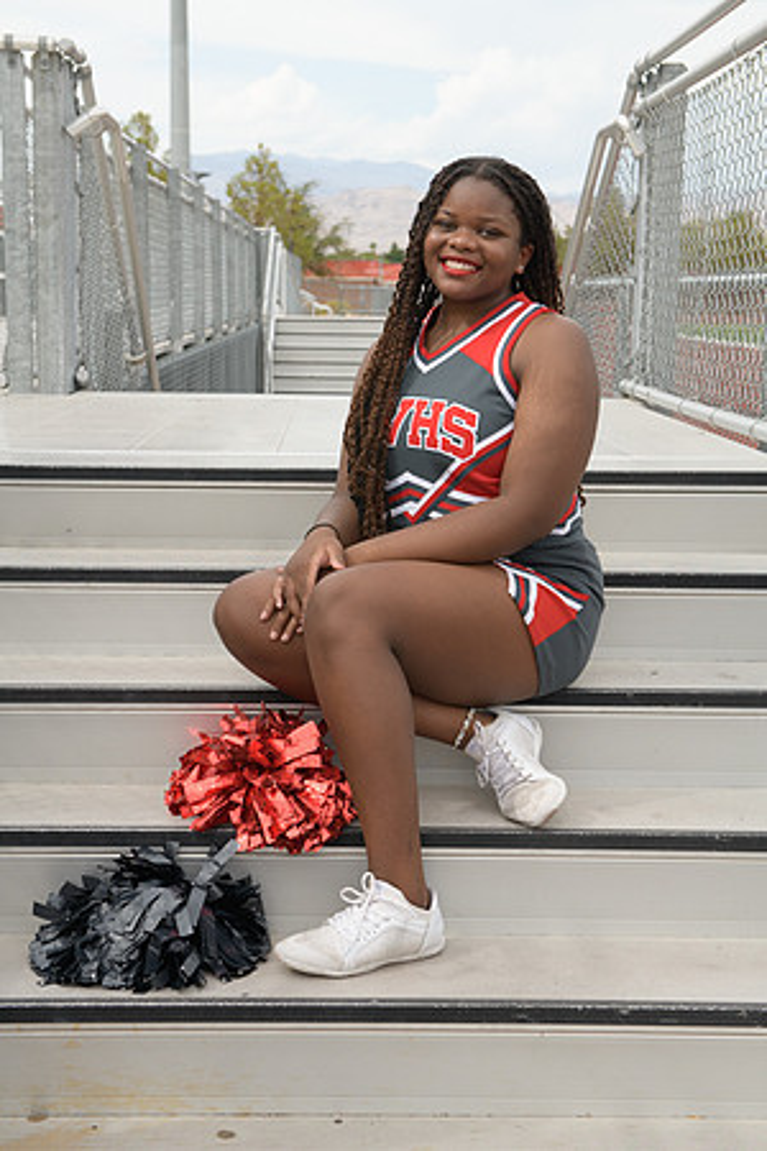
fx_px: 1790
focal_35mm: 56
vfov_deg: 35.6
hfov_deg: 24.2
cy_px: 576
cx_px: 384
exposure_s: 1/1250
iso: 800
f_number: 5.6
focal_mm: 56
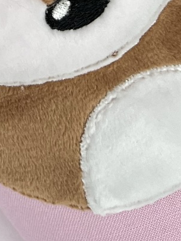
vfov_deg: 12.4
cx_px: -141
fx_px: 912
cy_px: -306
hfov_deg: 10.7
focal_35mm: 131
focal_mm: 5.1
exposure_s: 1/115
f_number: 1.6
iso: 32
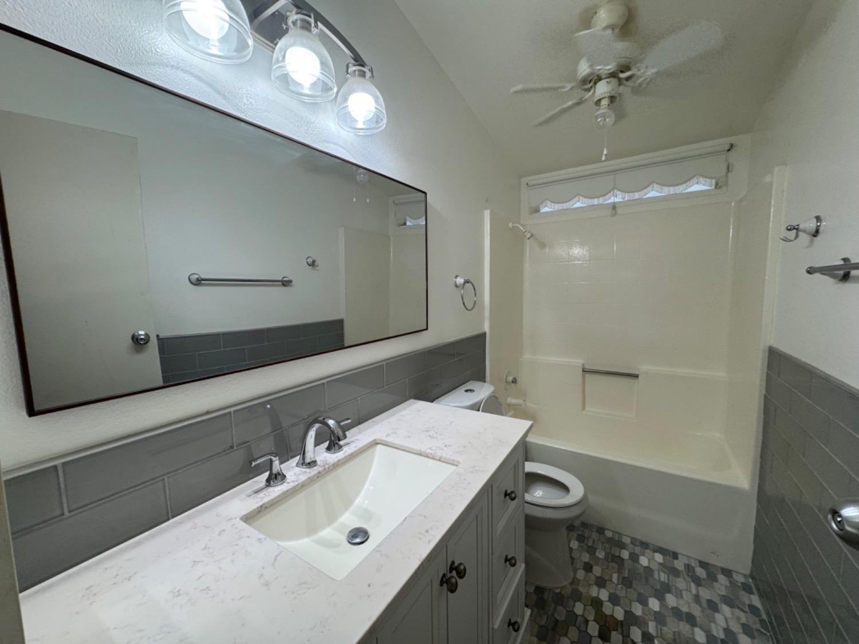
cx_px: 430
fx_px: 347
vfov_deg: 85.7
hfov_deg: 102.1
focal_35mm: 14
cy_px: 322
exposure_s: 1/120
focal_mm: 2.22
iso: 160
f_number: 2.2
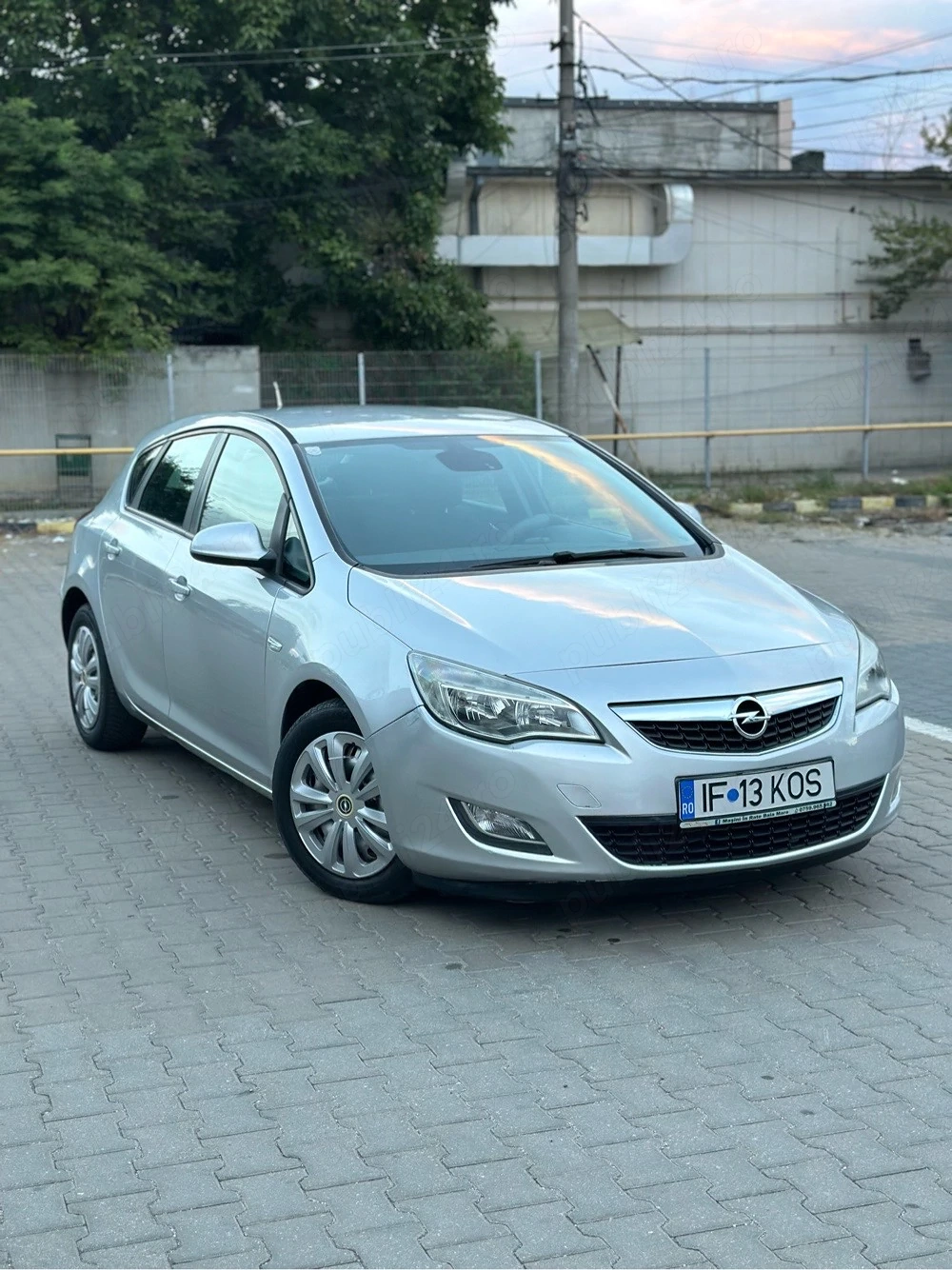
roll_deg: +0.2
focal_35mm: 48
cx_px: 476
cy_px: 635
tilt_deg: -6.8
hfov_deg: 30.3
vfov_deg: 39.7
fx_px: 1761
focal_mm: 6.86
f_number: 1.78
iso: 100
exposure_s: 1/121
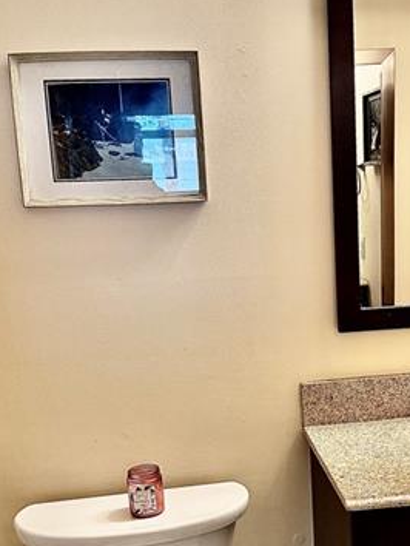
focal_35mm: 52
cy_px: 336
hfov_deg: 27.8
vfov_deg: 36.6
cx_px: 282
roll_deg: +2.5
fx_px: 820
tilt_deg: -10.9
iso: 160
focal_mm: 6.76
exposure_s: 1/158
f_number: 1.78
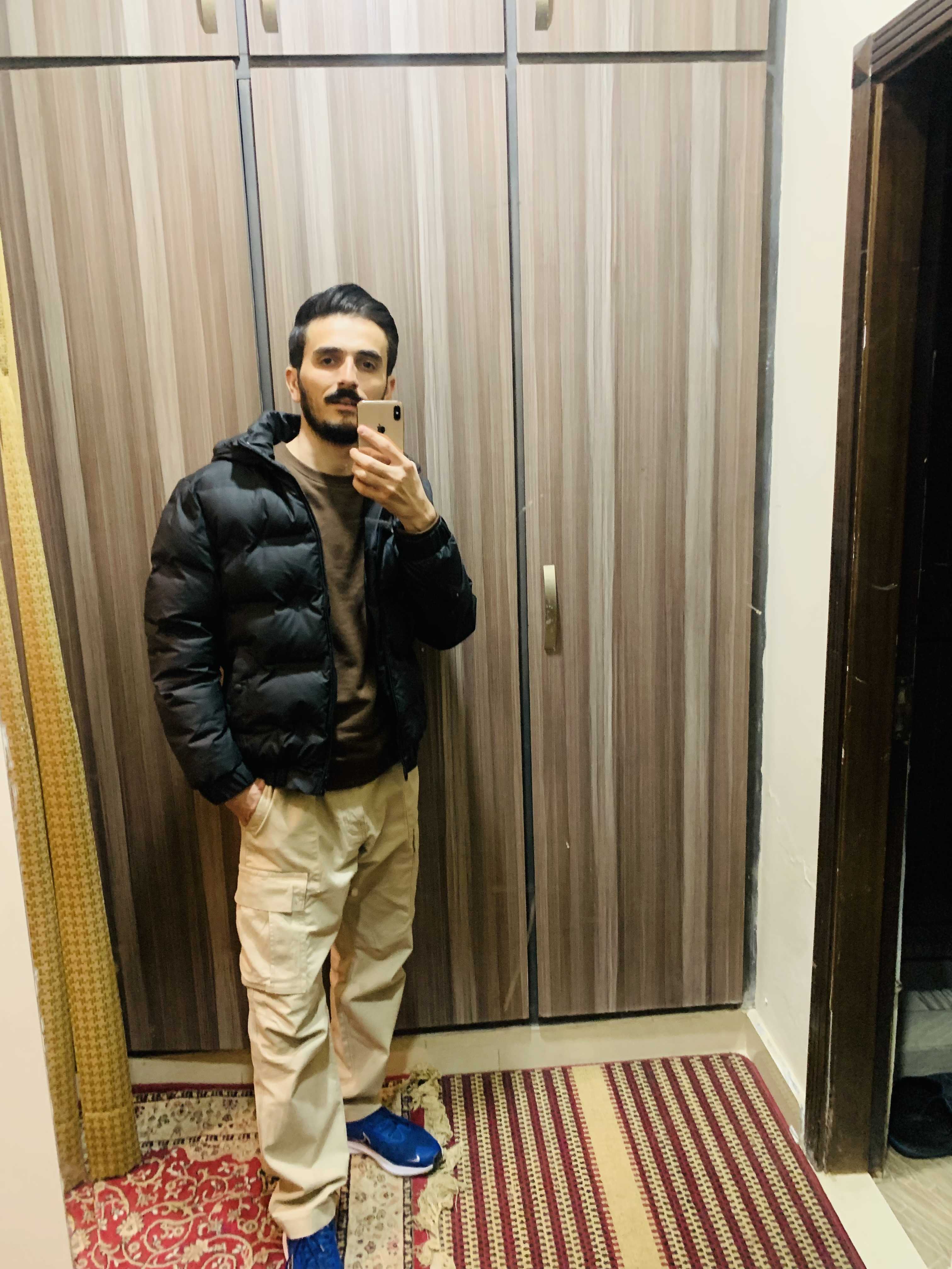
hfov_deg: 53.1
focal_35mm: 26
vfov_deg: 67.3
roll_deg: +2.3
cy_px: 634
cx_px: 476
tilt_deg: -12.2
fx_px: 953
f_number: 1.8
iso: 320
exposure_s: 1/33
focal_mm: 4.25
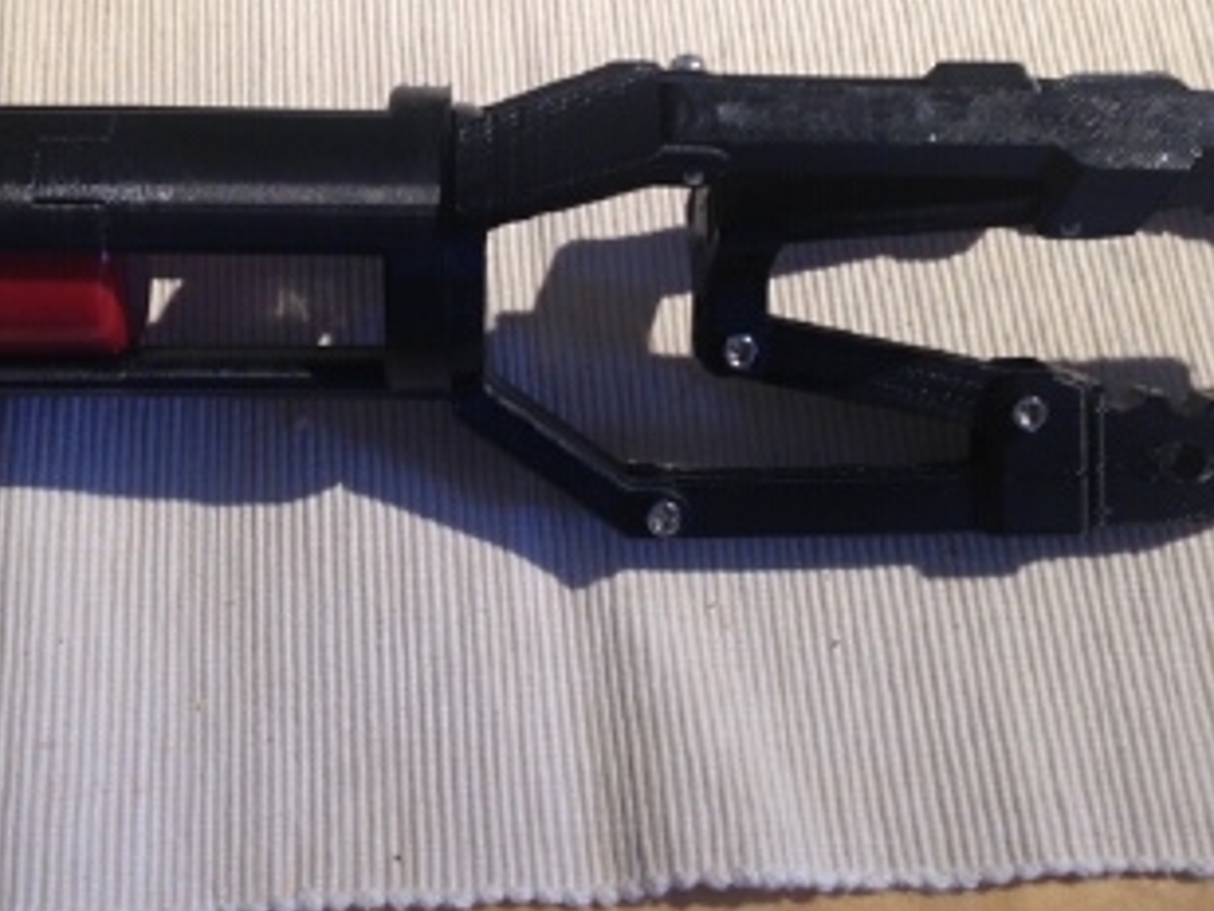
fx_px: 2000
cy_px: 212
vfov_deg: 25.3
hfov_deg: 33.7
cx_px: 501
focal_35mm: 57
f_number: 2.4
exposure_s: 1/24
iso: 50
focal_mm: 4.12
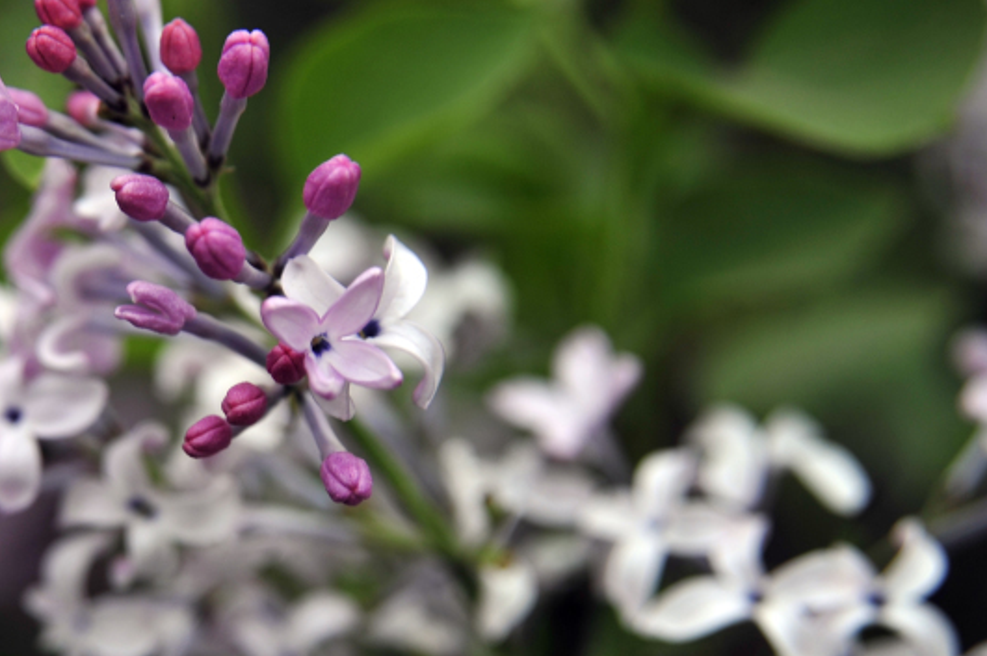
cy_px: 391
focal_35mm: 164
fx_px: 4492
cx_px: 130
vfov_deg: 8.4
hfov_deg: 12.5
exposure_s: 1/50
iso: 200
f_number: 4.5
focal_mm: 85
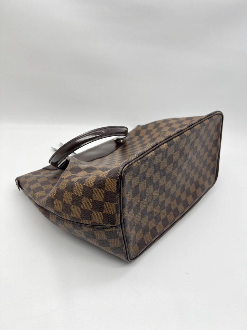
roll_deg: -8.4
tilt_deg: -34.1
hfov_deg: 53.1
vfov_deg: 67.3
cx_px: 124
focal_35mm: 26
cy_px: 165
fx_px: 247
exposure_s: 1/143
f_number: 1.5
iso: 32
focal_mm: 5.7
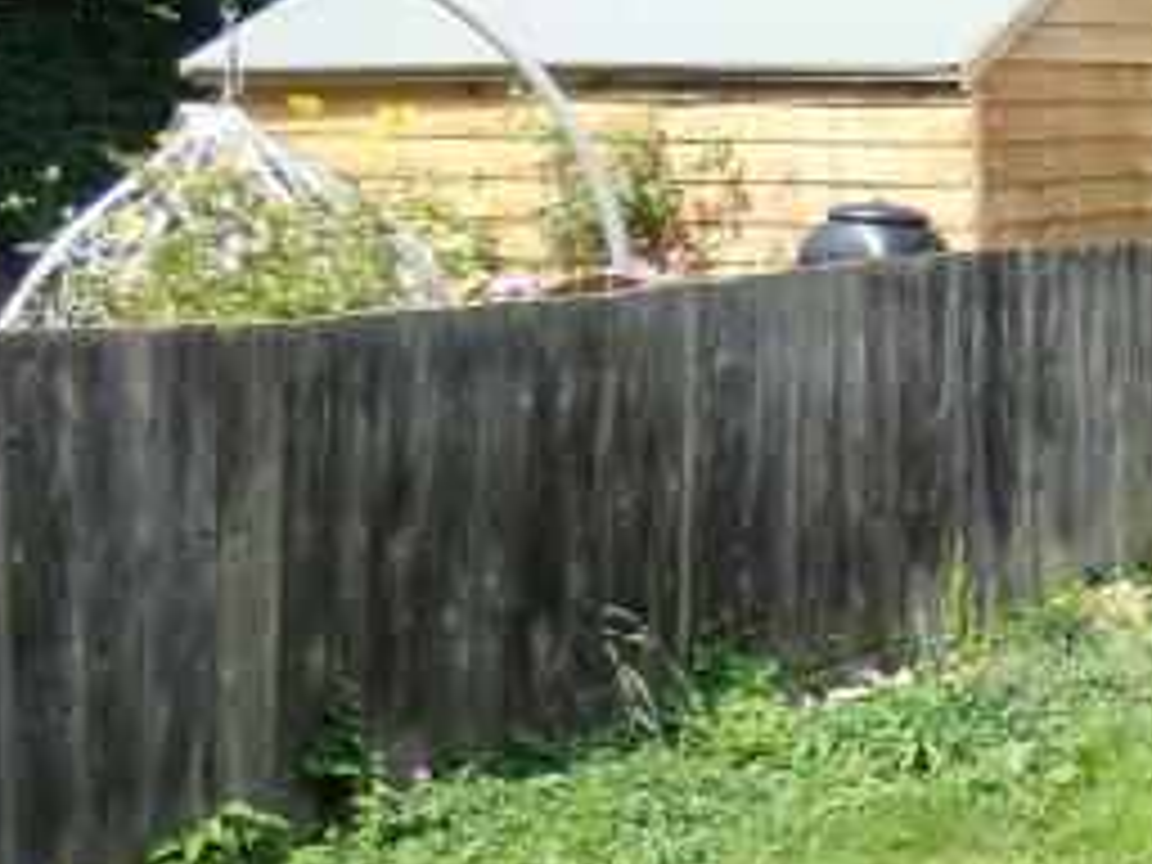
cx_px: 2160
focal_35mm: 80
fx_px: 2662
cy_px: 418
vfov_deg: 18.4
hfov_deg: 18.3
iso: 80
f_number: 2.8
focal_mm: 3.6
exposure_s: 1/640
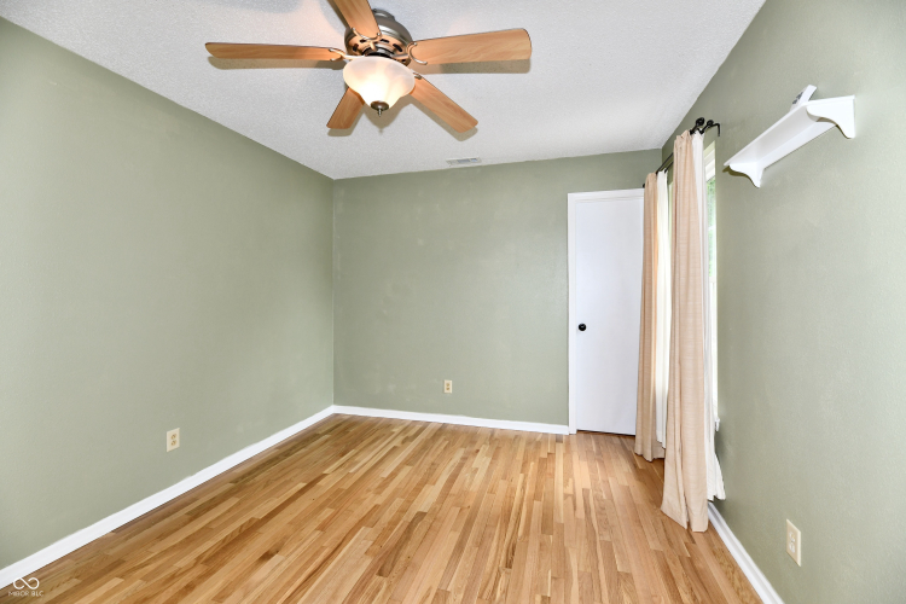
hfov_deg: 104.3
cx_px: 453
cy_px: 302
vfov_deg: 81.2
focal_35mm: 14
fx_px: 352
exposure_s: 1/60
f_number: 6.3
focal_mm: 14
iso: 640
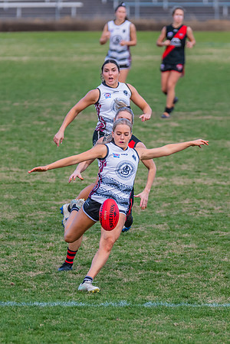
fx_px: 4671
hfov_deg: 2.8
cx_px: 111
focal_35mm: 487
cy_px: 191
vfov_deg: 4.2
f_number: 4.5
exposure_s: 1/1250
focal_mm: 290
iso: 800
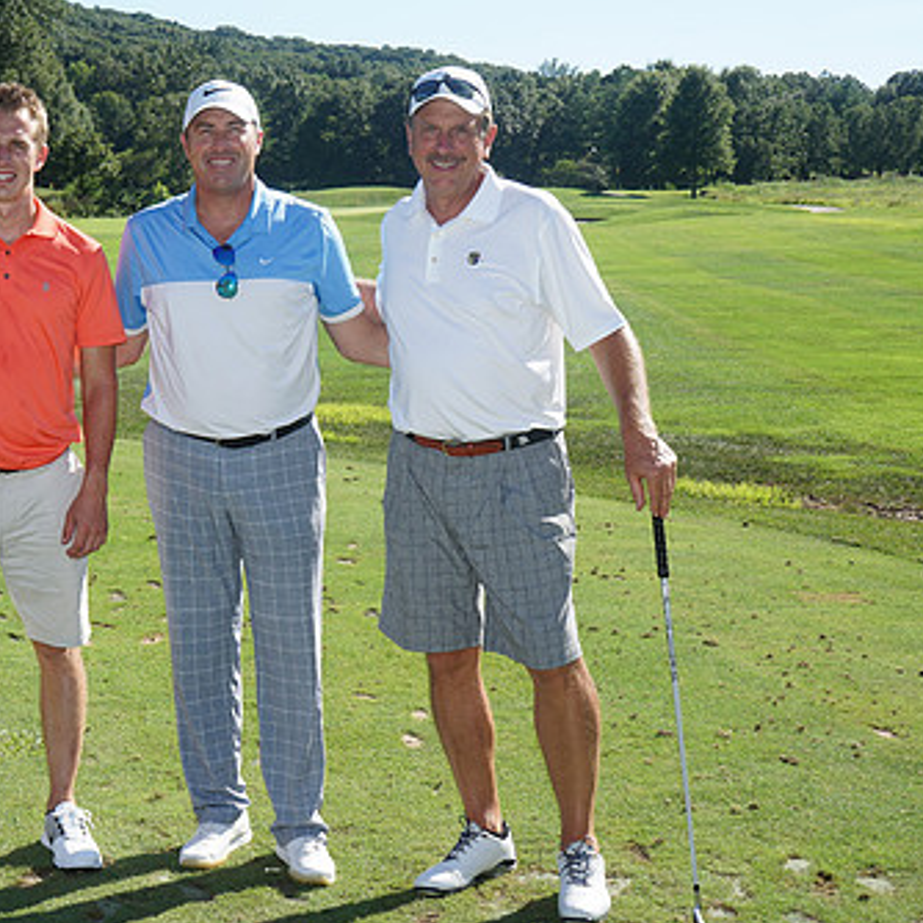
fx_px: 1961
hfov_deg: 26.3
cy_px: 438
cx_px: 282
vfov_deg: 26.5
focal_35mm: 65
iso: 100
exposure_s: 1/160
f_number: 9
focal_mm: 44
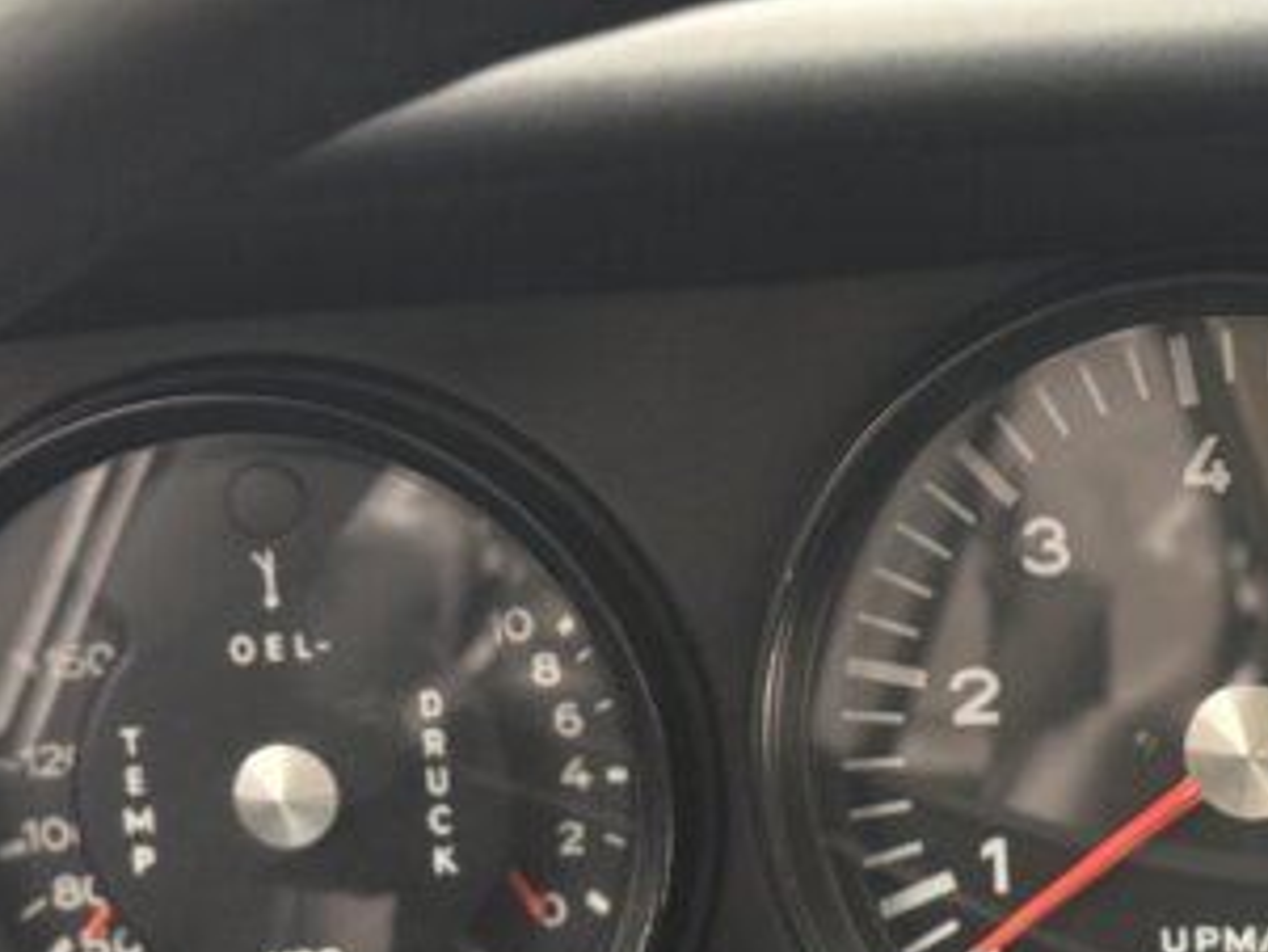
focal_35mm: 102
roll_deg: +5.5
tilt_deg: -13.0
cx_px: 1335
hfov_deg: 18.6
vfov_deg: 14.5
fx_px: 3738
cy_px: 670
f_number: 1.78
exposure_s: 1/25
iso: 640
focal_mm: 6.76
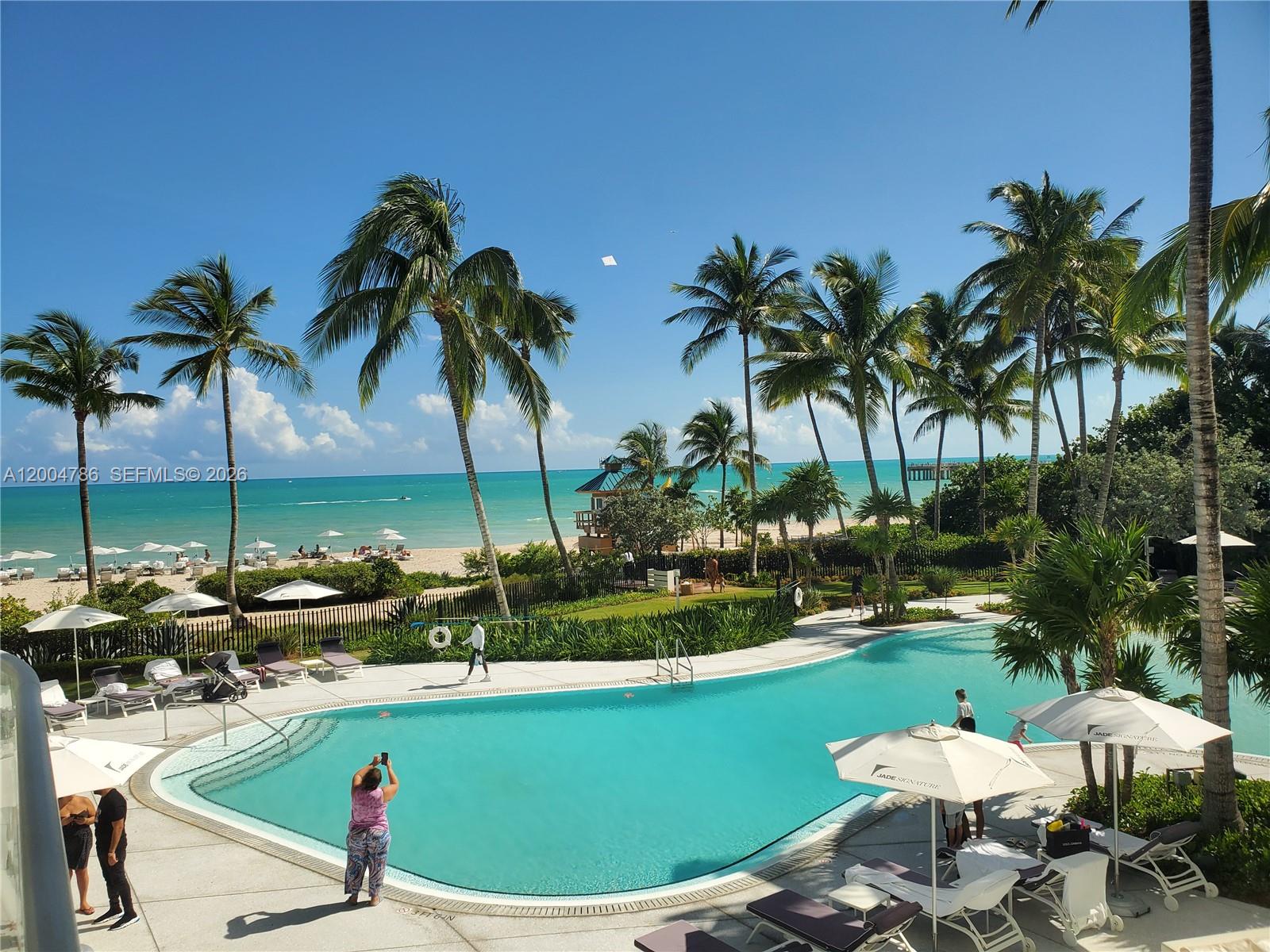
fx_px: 954
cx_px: 635
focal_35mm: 26
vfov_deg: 53.1
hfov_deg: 67.3
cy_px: 476
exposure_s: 1/947
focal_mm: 4.3
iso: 50
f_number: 2.4
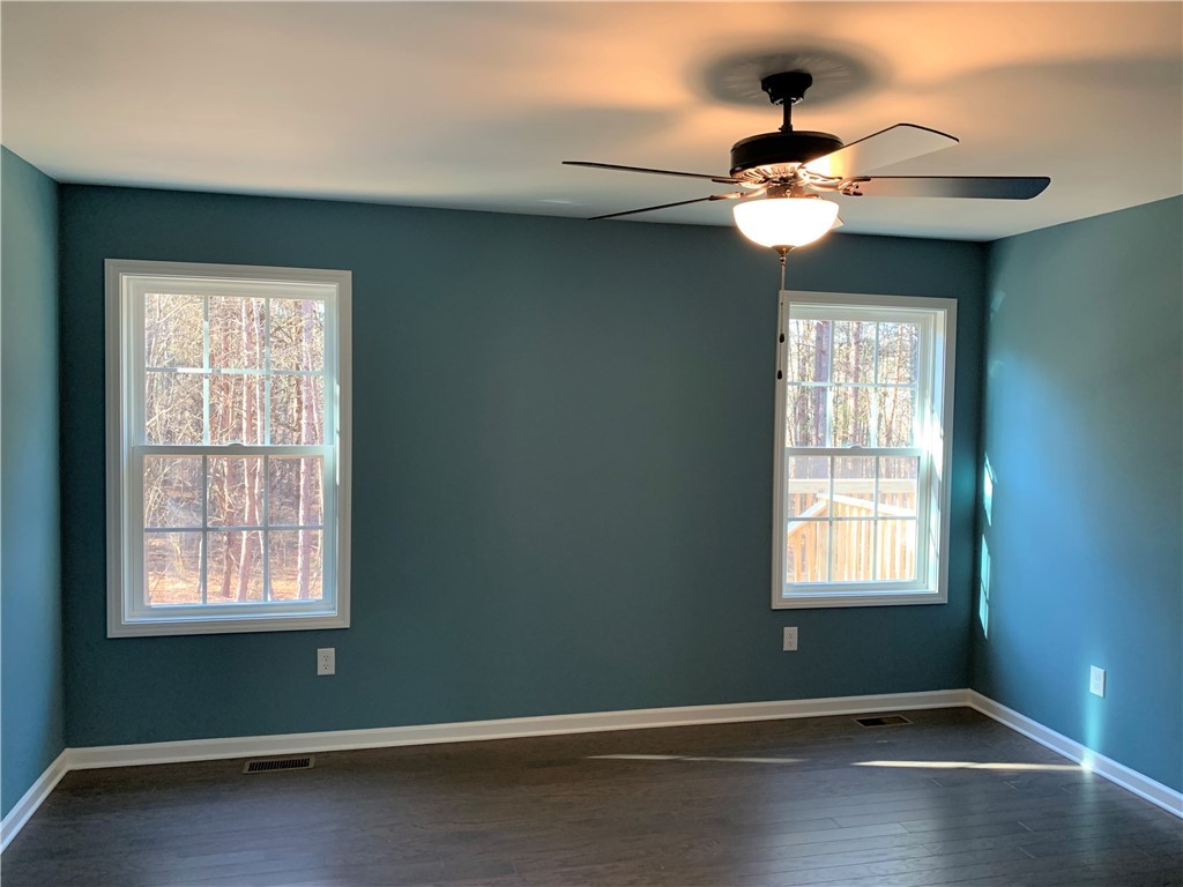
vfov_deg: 53.1
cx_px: 592
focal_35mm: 26
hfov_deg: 67.3
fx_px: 889
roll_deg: -0.4
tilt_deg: -2.4
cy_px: 444
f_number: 1.8
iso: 125
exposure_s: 1/60
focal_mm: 4.25
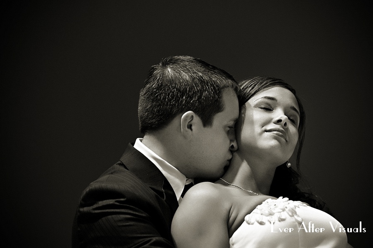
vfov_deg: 6.5
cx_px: 186
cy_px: 124
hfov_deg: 9.8
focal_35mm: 210
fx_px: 2173
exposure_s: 1/160
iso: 1000
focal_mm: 140
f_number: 3.2
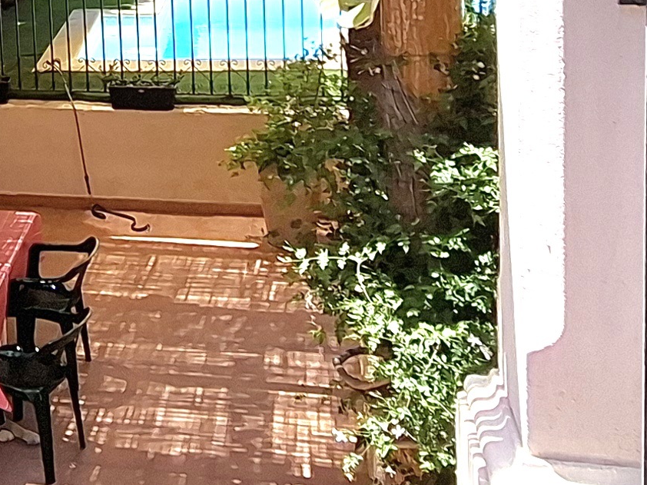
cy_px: -87
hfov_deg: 27.9
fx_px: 1177
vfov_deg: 21.7
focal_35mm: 63
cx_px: -72
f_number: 2.2
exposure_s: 1/769
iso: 40
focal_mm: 1.74
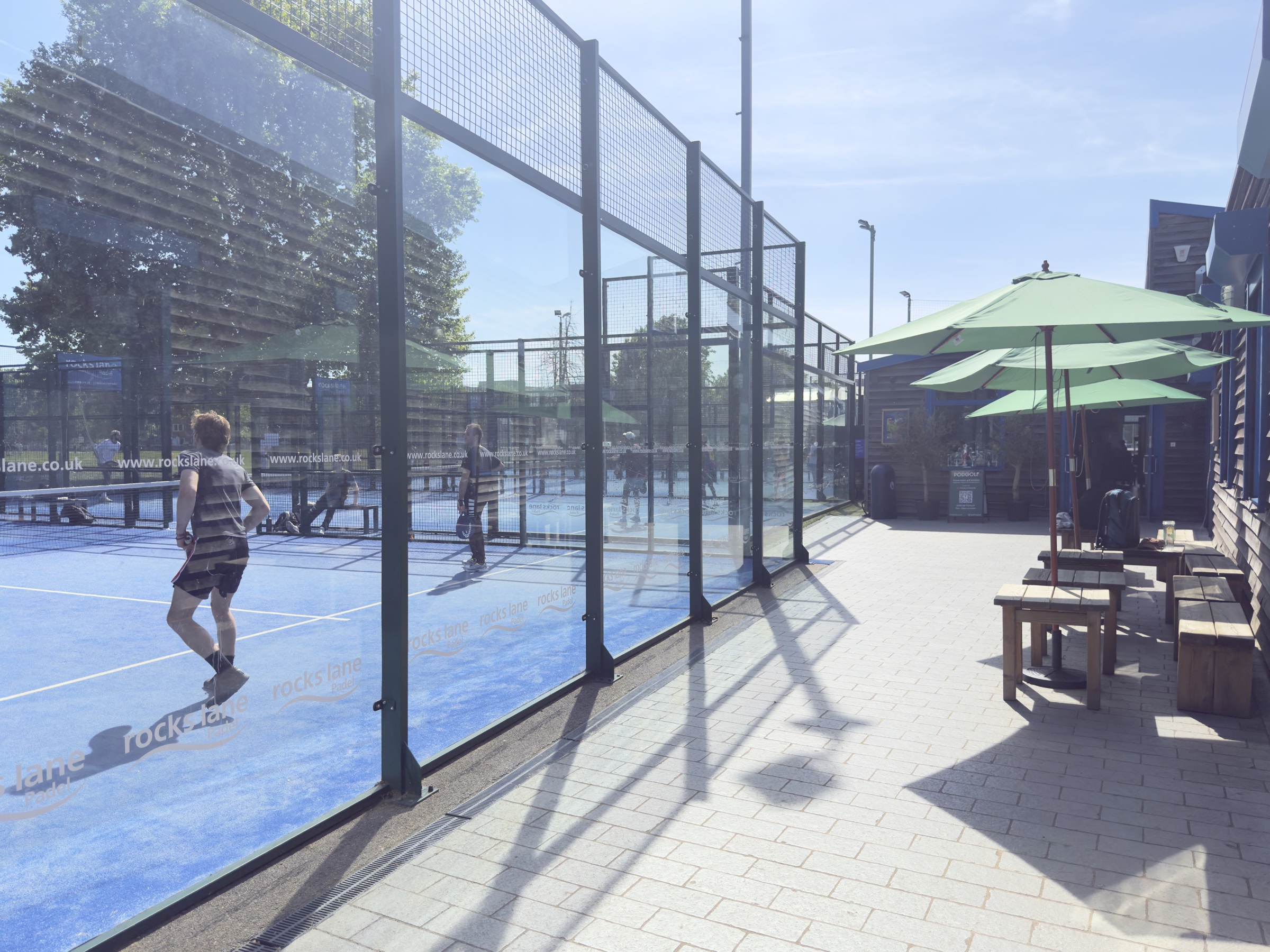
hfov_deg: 71.6
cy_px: 476
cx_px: 635
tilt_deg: -1.7
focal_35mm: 24
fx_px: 881
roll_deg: +0.0
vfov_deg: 56.8
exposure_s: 1/5464
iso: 64
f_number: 1.78
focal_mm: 6.76
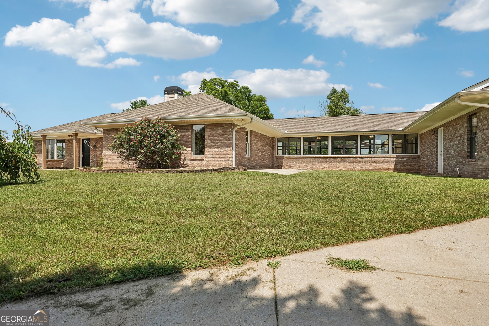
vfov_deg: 59.5
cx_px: 244
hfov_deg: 81.2
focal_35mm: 21
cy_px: 163
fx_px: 285
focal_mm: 21
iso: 800
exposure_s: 1/2500
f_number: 8
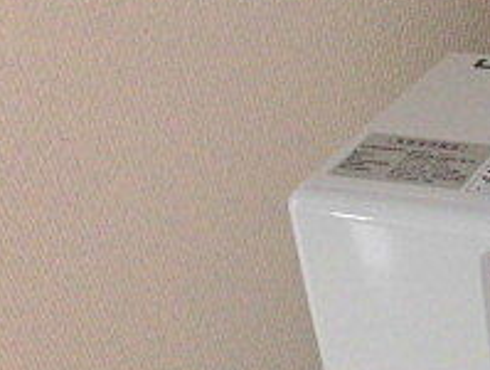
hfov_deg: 21.7
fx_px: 1092
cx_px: 704
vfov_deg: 18.0
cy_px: 476
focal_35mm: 77
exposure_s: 1/60
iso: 200
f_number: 3.1
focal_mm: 4.3
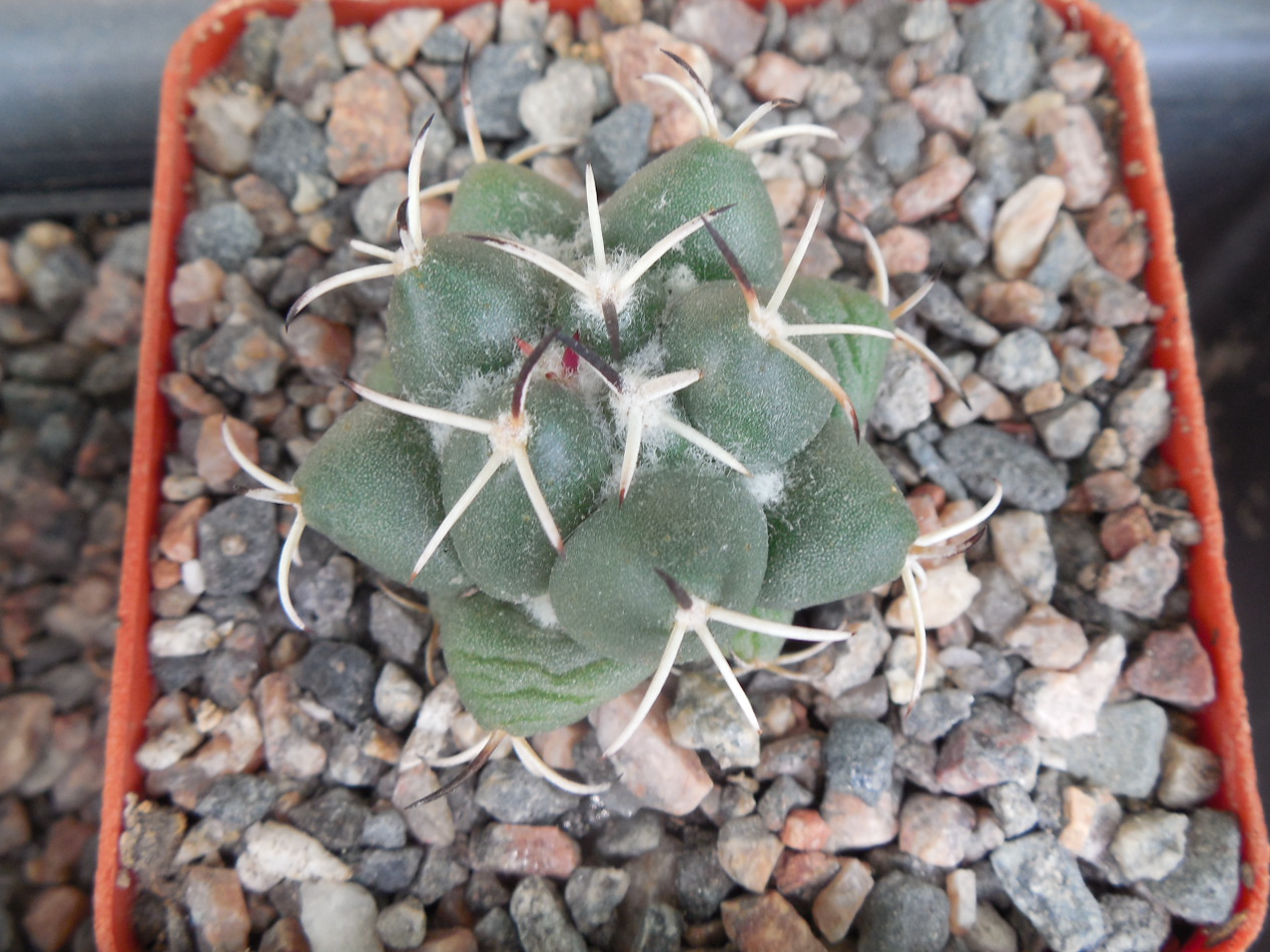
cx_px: 658
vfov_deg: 36.7
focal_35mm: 39
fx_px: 1431
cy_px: 404
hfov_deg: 47.9
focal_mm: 5.6
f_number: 3.6
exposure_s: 1/50
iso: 125
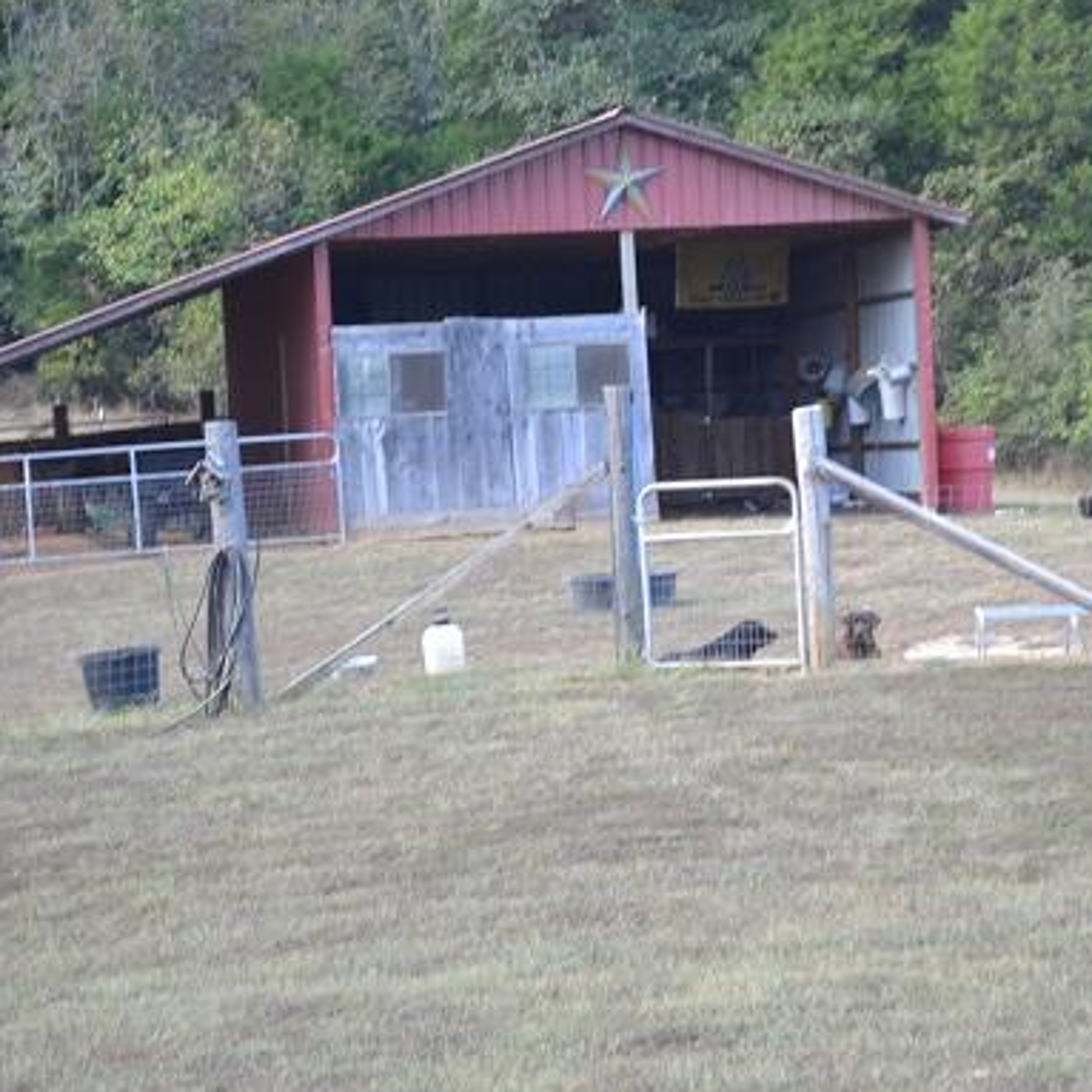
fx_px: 4524
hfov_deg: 13.7
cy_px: 549
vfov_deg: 13.8
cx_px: 704
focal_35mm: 127
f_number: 5.6
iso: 400
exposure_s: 1/125
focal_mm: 55
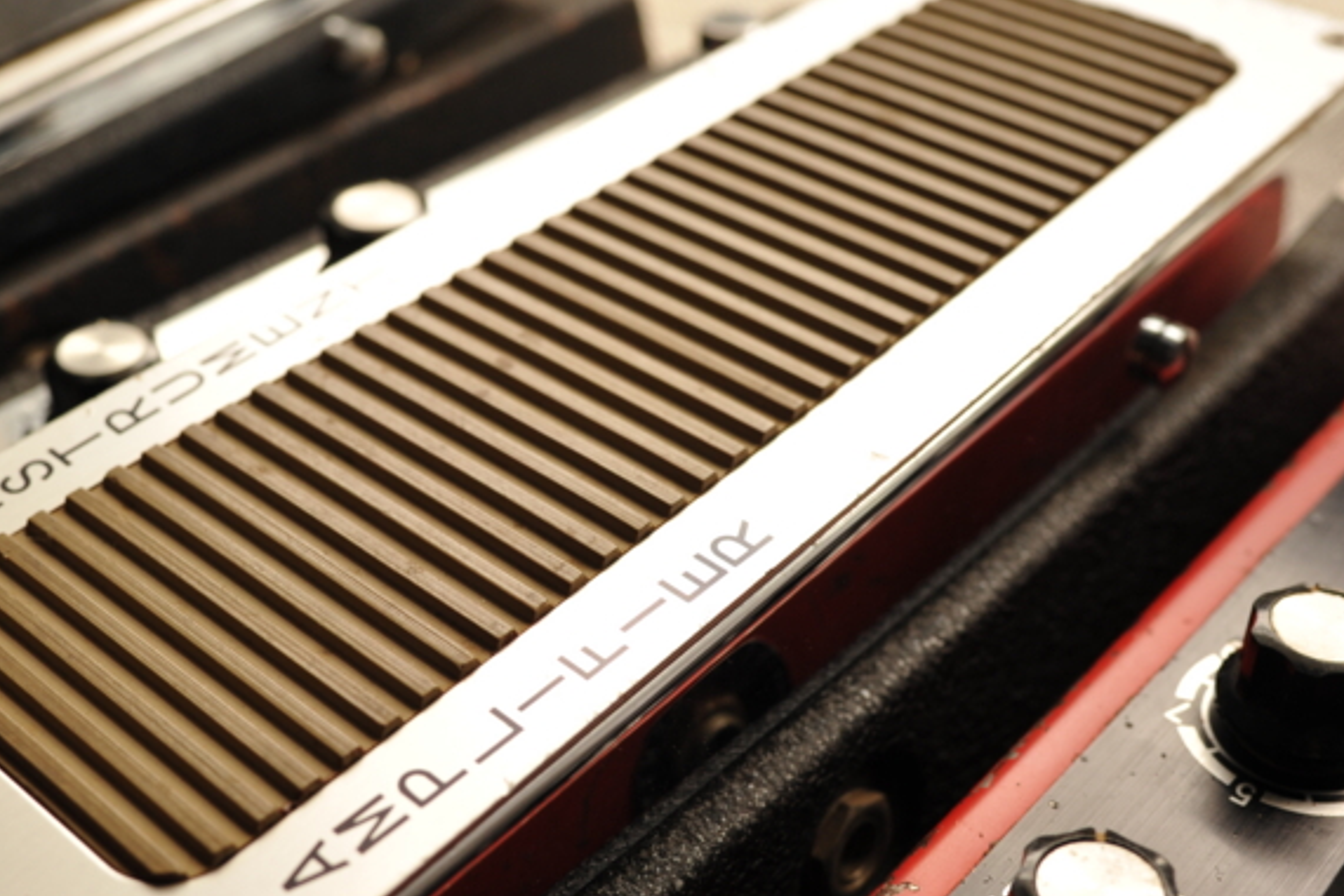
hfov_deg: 39.8
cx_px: 433
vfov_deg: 27.5
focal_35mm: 49
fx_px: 1830
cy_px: 543
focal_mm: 35
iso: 800
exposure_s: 1/125
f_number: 9
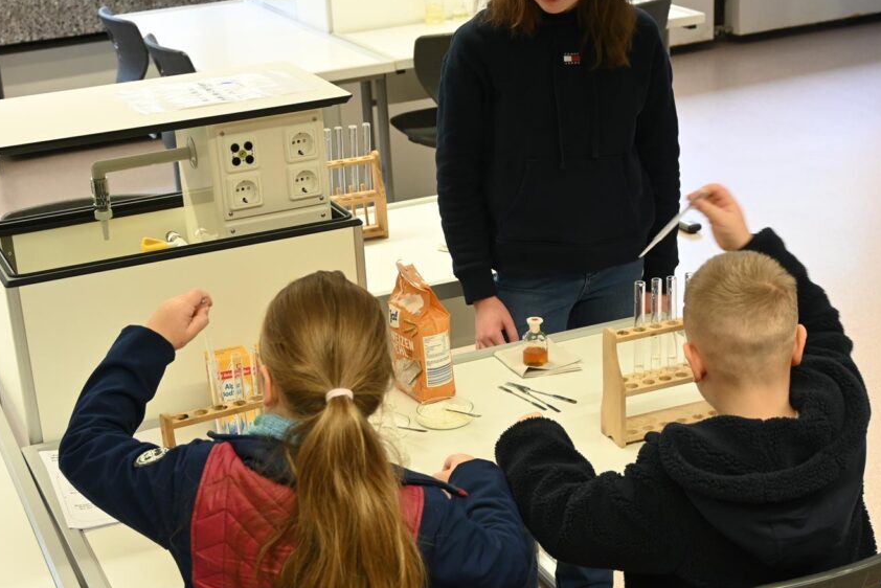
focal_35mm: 62
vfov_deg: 21.9
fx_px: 1518
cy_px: 351
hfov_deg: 32.4
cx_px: 424
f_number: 5
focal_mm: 34
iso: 900
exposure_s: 1/50
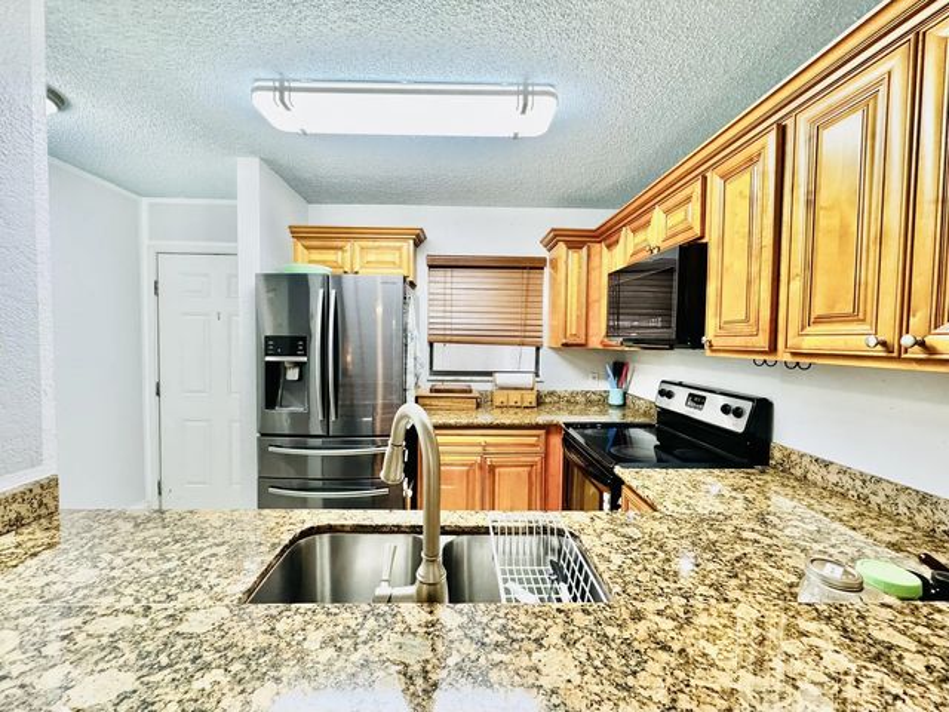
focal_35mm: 14
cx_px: 474
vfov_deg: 85.7
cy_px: 356
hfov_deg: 102.1
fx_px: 384
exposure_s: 1/60
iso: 320
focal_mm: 2.22
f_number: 2.2
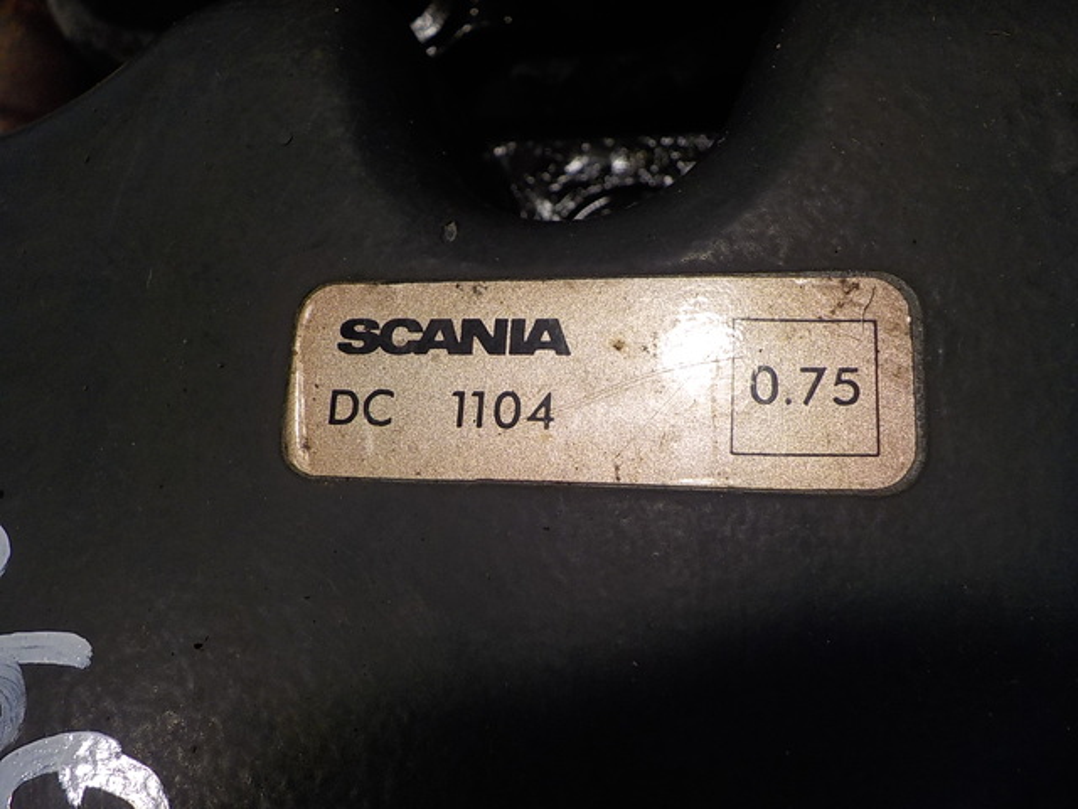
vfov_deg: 46.8
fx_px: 934
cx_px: 539
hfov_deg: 60.0
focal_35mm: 30
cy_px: 404
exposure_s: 1/80
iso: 125
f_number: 3.3
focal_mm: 4.1
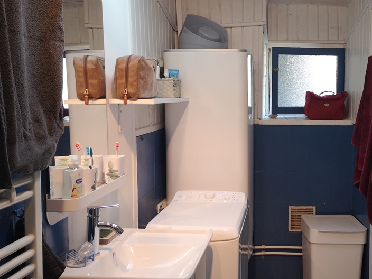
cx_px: 251
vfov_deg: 31.5
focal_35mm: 46
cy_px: 136
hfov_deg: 40.7
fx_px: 494
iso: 100
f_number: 1.8
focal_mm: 3.95
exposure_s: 1/50
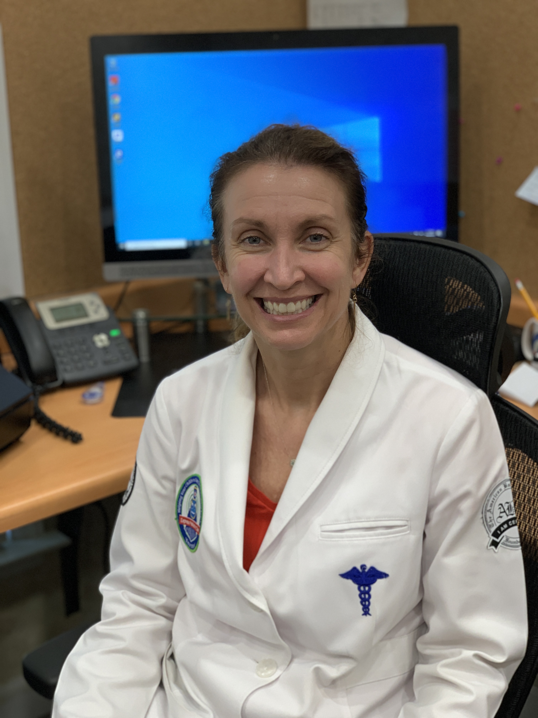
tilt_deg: -17.1
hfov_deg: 28.0
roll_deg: +0.7
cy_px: 359
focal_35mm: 52
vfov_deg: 36.8
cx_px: 269
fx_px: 1078
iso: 125
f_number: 2.4
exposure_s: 1/60
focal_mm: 6
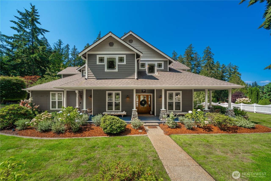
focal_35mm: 12
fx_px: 90
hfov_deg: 112.6
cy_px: 90
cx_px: 136
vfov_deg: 90.0
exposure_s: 1/100
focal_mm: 12
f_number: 7.1
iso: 100
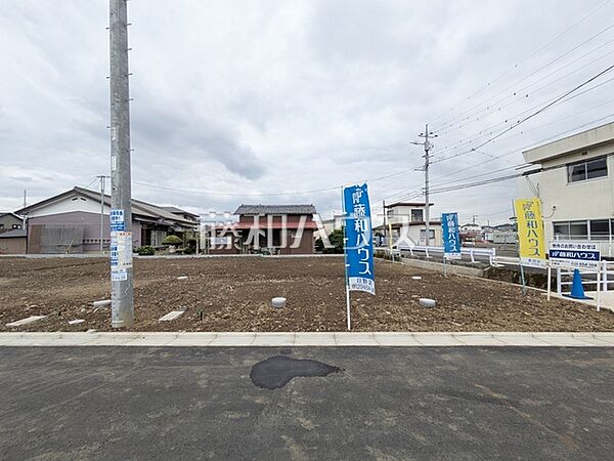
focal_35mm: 14
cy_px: 230
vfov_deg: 85.7
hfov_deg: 102.1
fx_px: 248
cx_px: 307
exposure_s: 1/1070
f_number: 2.2
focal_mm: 1.83
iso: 51
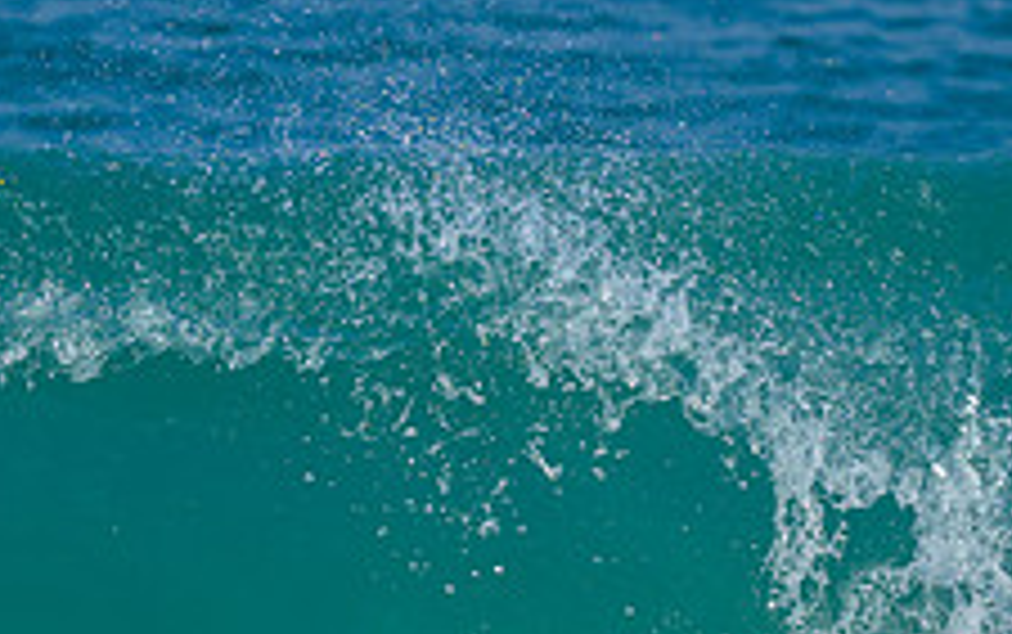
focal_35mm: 2887
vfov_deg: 0.5
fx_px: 79684
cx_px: 843
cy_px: 723
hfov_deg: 0.7
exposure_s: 1/2000
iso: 250
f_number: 6.3
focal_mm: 800
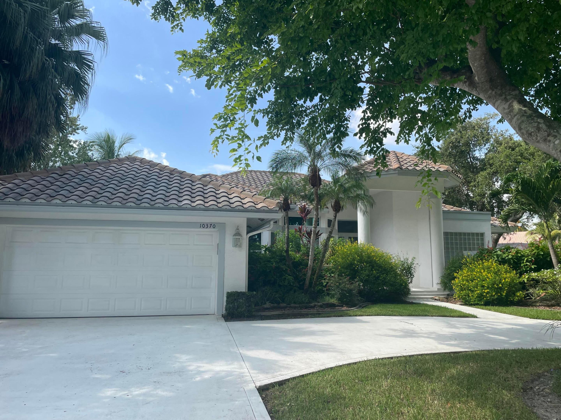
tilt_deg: +7.8
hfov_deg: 67.3
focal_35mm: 26
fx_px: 421
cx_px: 280
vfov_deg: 53.1
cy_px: 210
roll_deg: -0.2
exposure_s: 1/1553
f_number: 1.6
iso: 32
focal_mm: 4.2
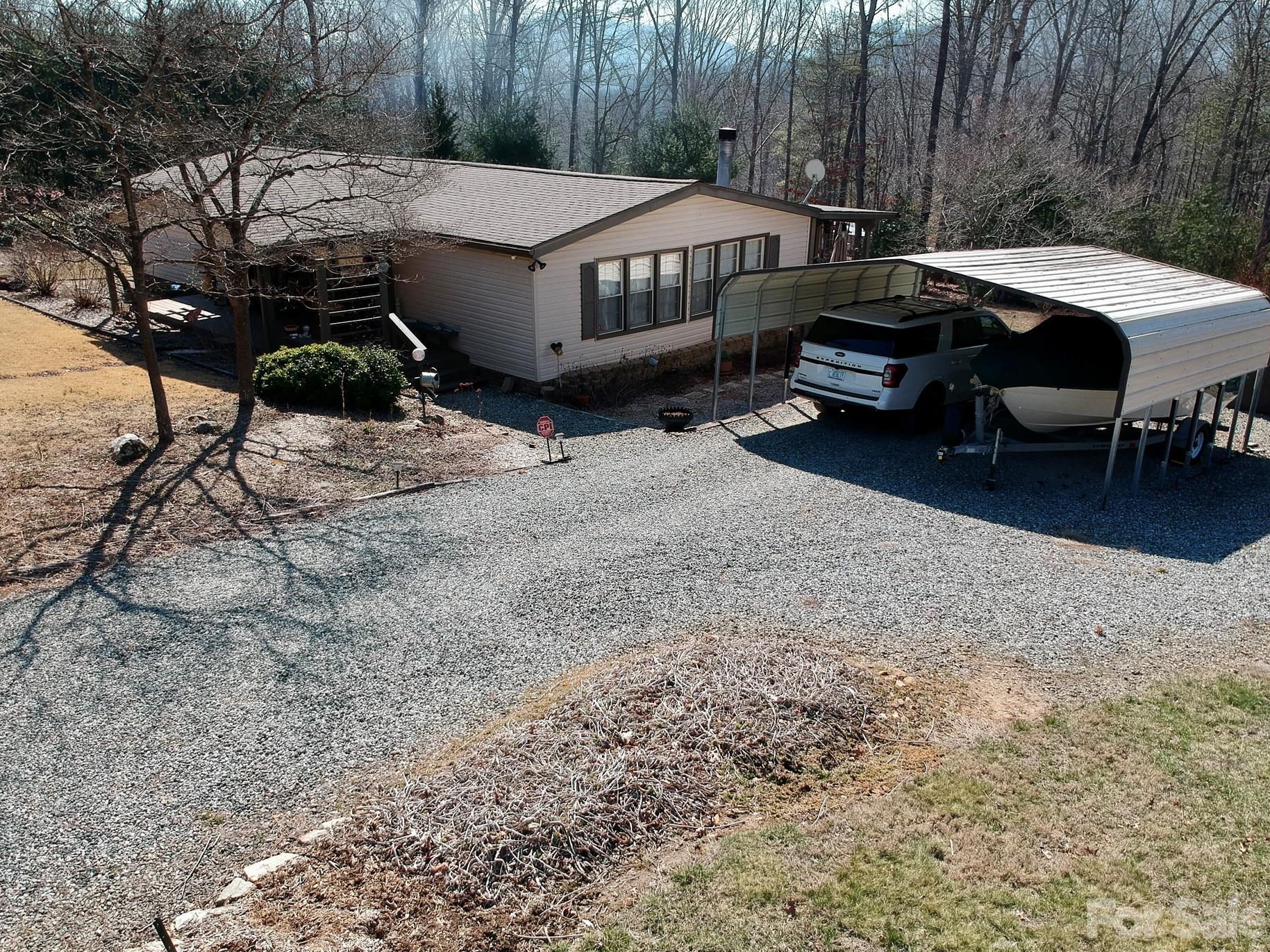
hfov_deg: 63.4
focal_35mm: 28
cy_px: 495
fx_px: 1027
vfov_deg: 49.7
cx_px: 605
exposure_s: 1/800
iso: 100
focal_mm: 4.49
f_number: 2.6
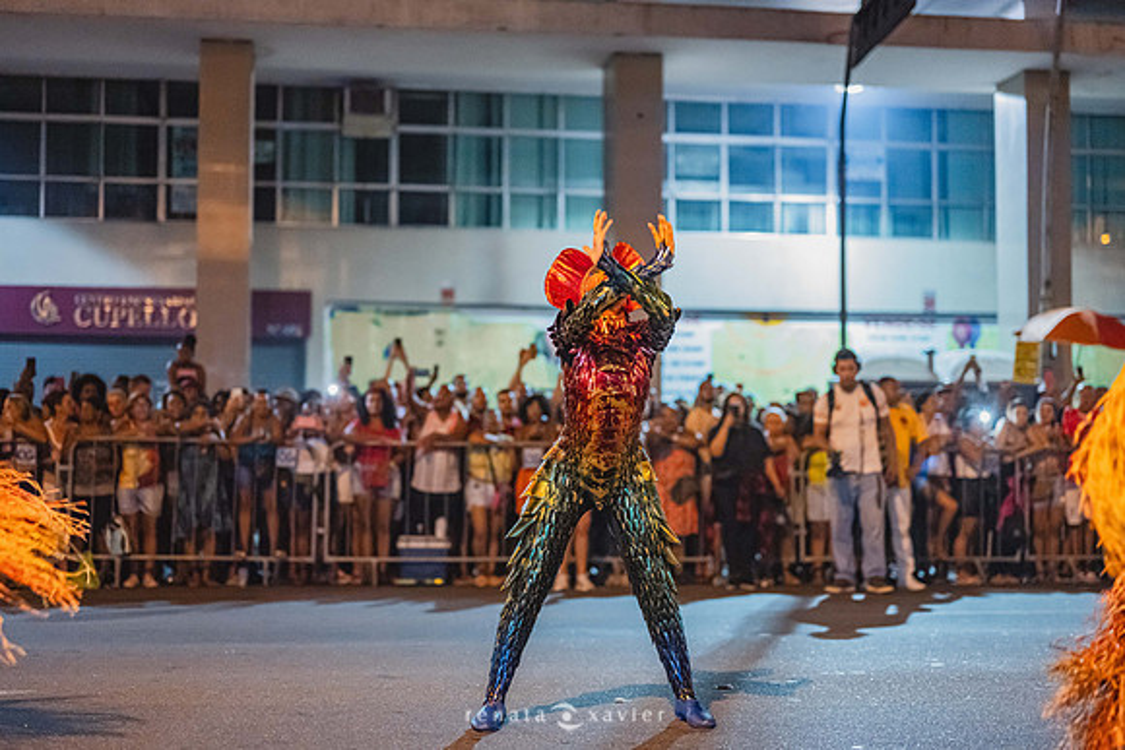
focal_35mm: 52
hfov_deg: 38.5
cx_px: 562
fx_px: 1610
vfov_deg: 26.2
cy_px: 375
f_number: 1.4
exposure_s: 1/320
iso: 6400
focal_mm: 50
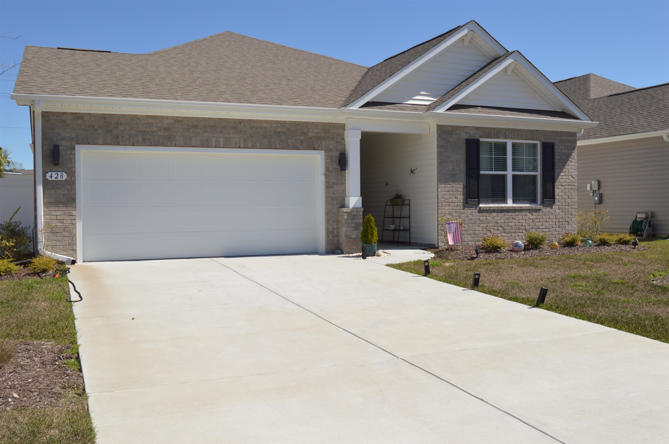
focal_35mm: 34
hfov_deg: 55.2
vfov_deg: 38.3
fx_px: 640
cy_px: 222
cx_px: 334
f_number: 11
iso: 100
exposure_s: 1/200
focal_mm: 23
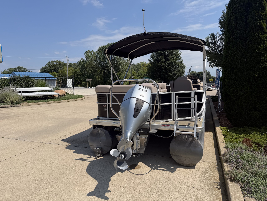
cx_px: 134
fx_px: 185
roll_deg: +1.4
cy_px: 100
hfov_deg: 71.6
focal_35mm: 24
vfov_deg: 56.8
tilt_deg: -3.7
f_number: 1.78
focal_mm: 6.76
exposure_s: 1/5714
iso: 80
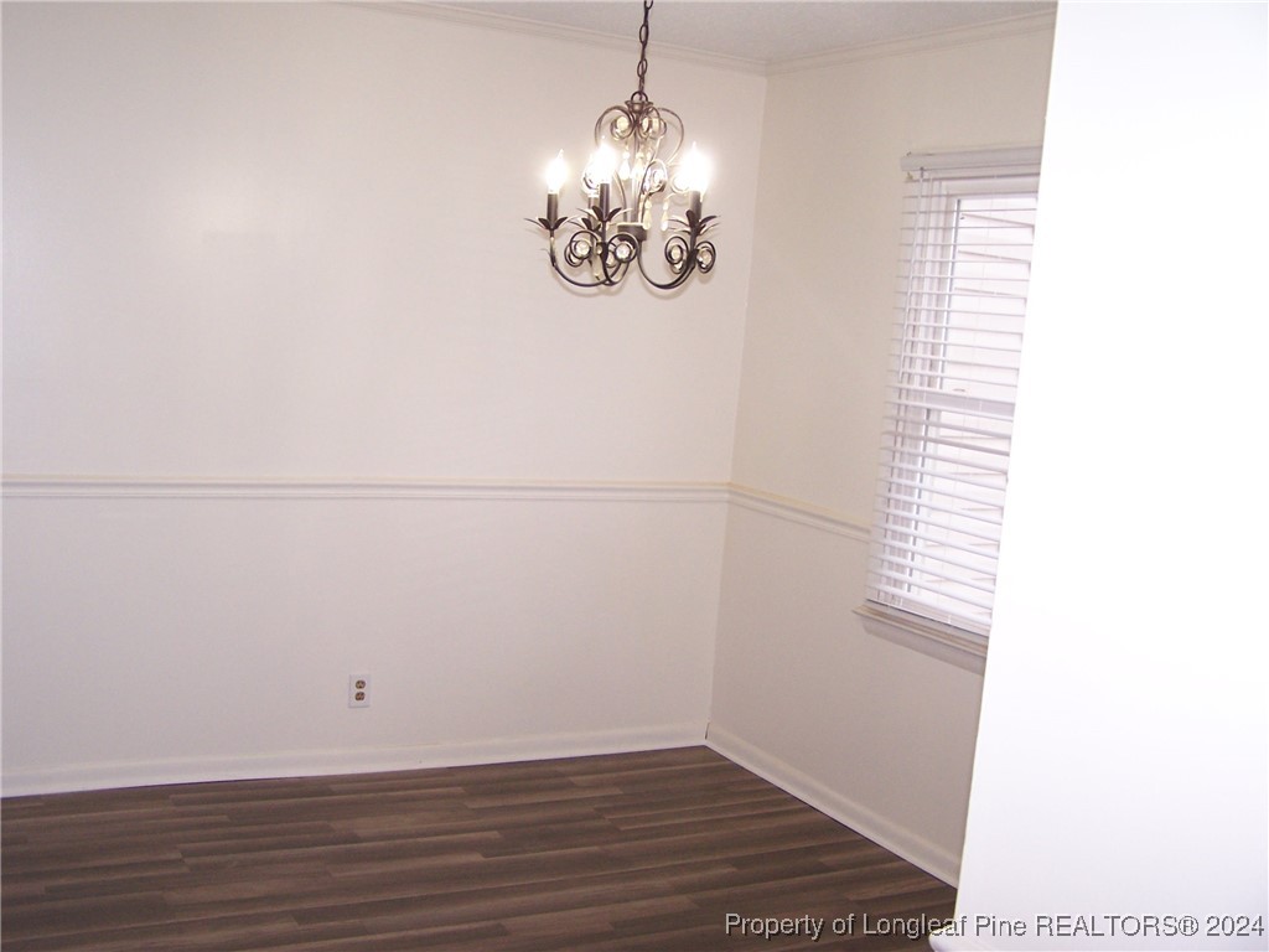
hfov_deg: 49.0
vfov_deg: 37.7
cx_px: 634
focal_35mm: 38
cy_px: 476
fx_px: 1393
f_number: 2.8
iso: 140
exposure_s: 1/60
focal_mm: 6.3
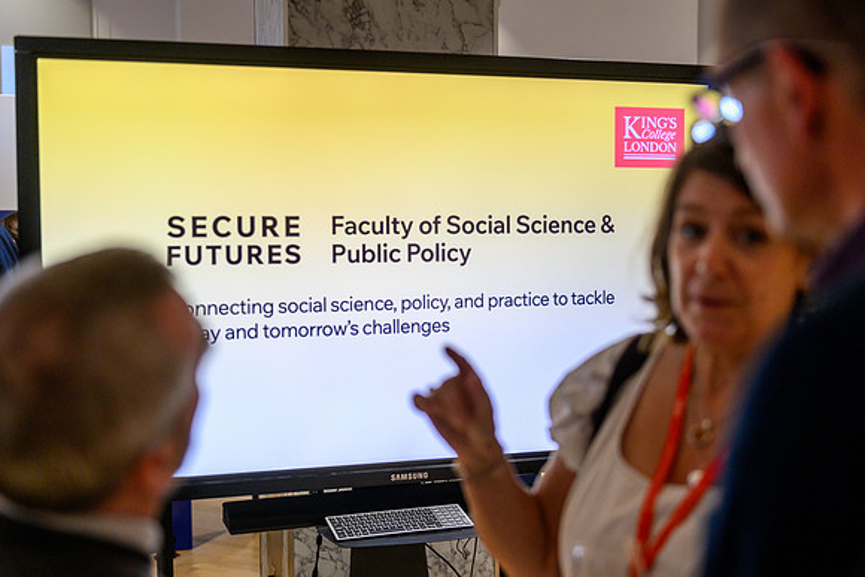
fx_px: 1108
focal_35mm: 46
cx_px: 432
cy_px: 288
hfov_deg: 42.6
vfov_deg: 29.2
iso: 800
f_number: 2.1
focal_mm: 45
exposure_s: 1/640
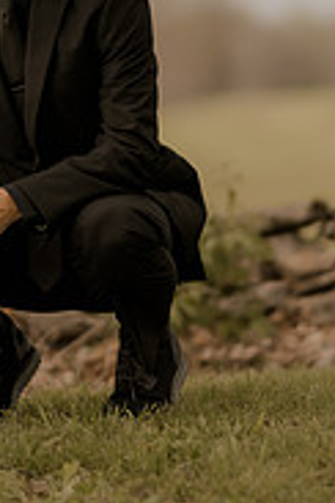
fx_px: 4369
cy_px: -33
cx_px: 27
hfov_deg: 4.4
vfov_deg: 6.6
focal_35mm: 313
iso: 160
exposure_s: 1/2500
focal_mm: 85
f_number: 1.4
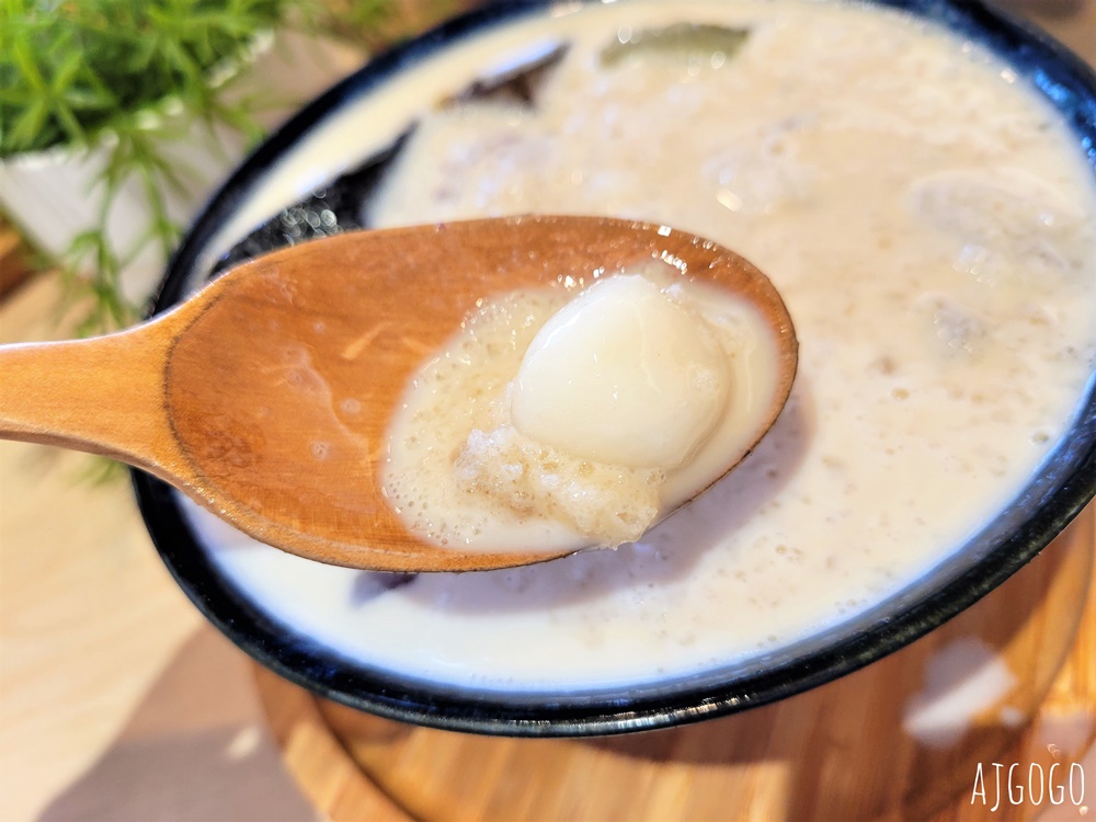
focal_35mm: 26
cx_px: 548
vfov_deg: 53.1
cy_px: 411
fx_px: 823
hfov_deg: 67.3
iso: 200
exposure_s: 1/100
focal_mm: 5.4
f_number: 1.8
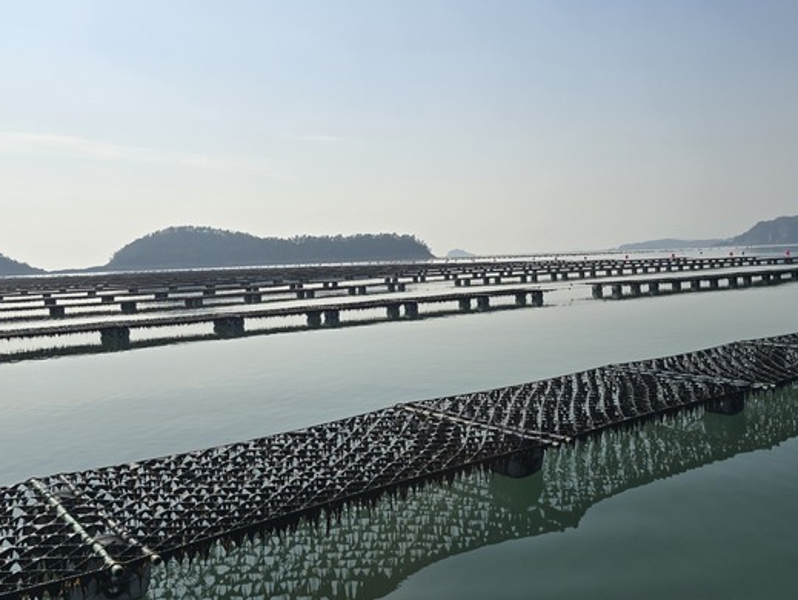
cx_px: 467
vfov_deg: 45.3
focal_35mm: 31
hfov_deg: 58.0
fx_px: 715
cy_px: 250
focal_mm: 6.3
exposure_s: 1/2271
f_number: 1.7
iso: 12
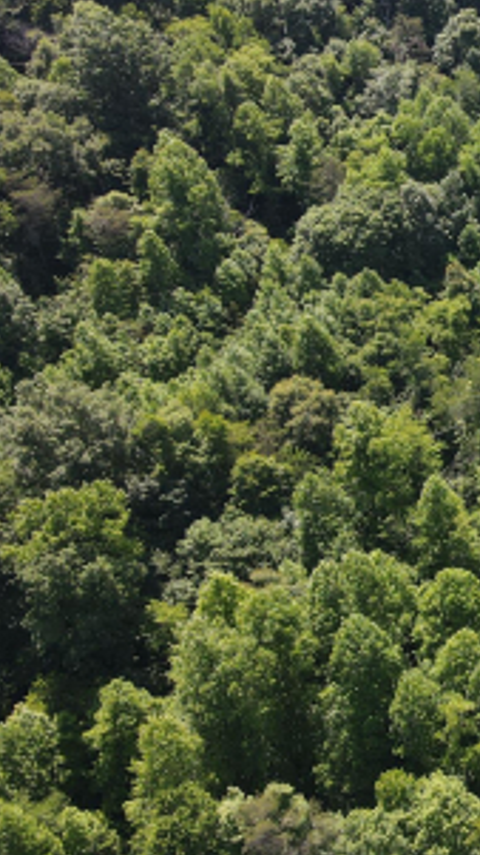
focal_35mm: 58
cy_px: 219
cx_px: 825
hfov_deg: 17.4
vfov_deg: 35.3
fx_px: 1314
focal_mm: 4.5
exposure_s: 1/250
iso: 100
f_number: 2.8
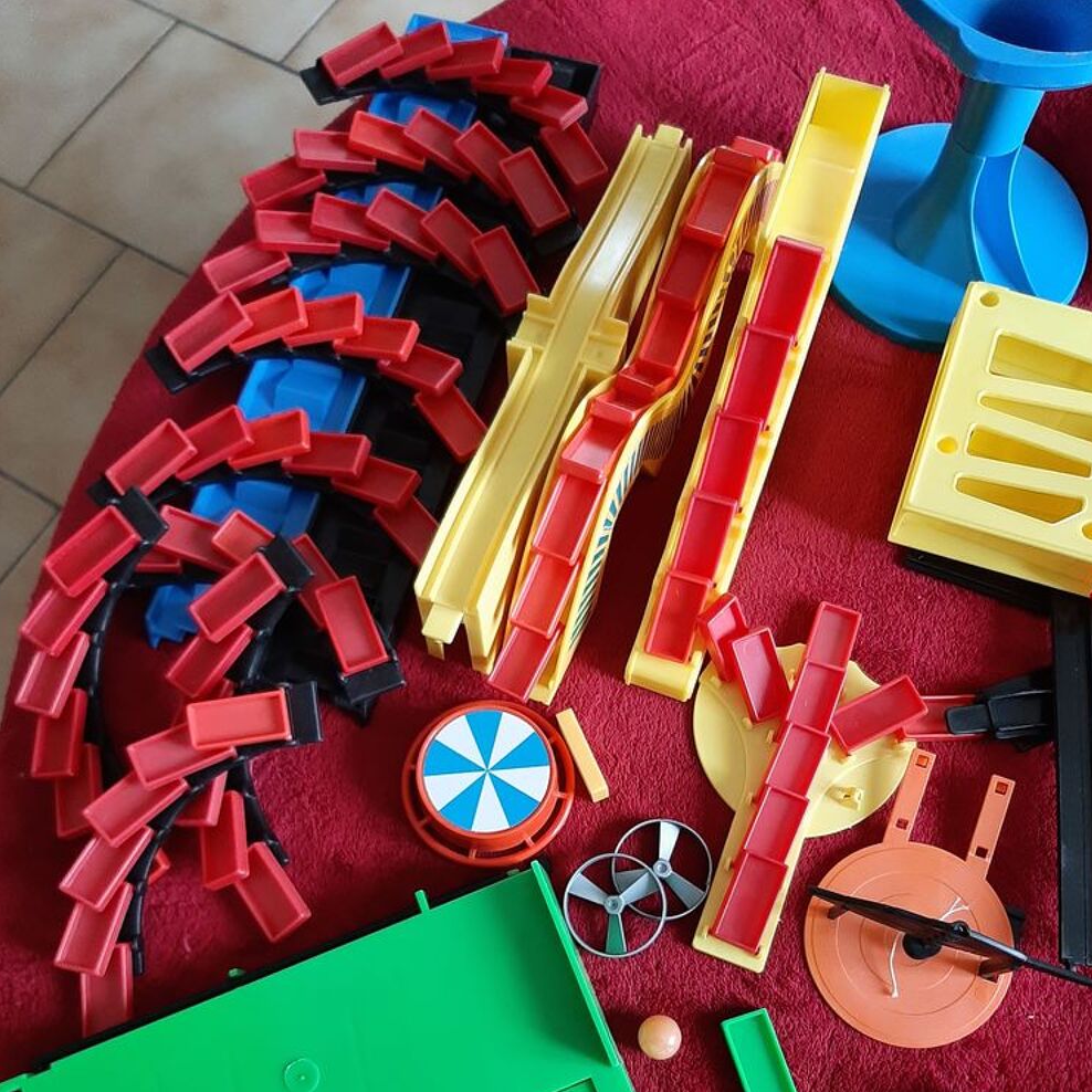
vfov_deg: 51.5
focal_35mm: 31
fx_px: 1106
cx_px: 552
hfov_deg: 52.5
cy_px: 736
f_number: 1.7
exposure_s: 1/50
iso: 200
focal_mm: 3.93
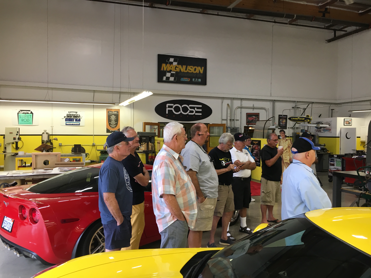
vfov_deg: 48.2
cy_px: 139
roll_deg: -1.5
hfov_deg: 61.7
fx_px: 311
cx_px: 186
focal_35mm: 29
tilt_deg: -0.5
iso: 32
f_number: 2.2
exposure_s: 1/30
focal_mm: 4.15
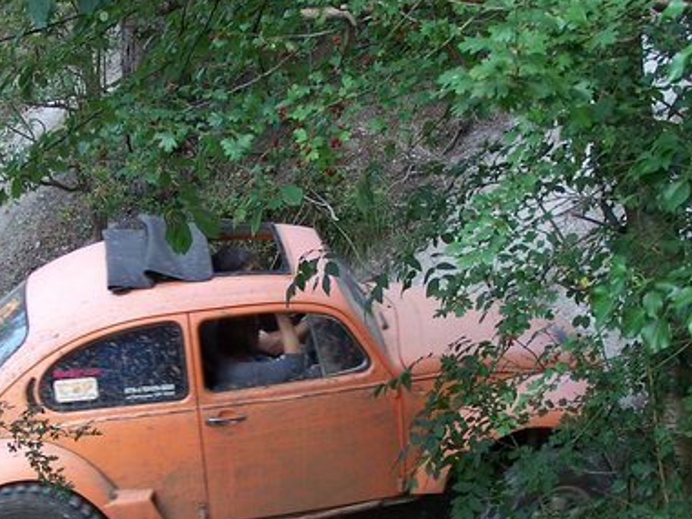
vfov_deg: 15.7
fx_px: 1879
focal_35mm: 94
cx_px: 293
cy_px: 369
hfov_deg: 20.9
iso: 80
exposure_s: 1/80
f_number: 3
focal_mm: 8.5
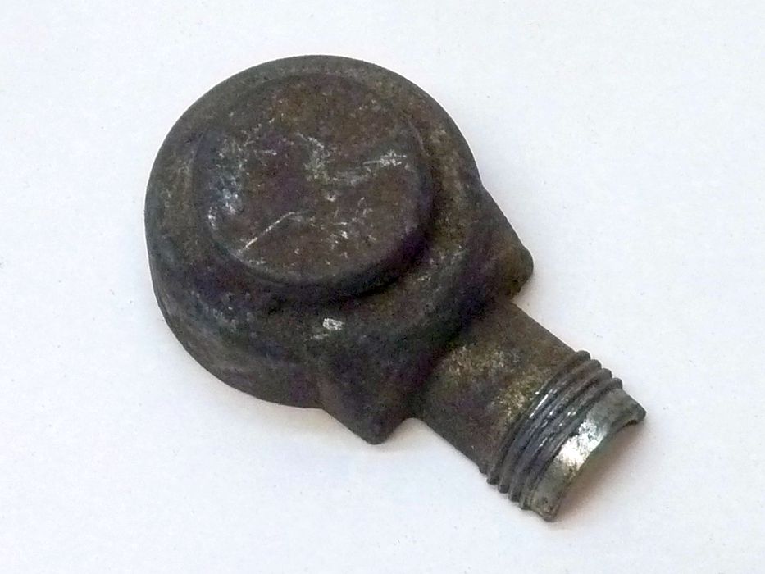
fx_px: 973
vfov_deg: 32.9
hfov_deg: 42.9
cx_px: 382
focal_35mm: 44
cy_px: 287
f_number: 3.7
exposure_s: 1/30
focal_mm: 7.3
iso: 400
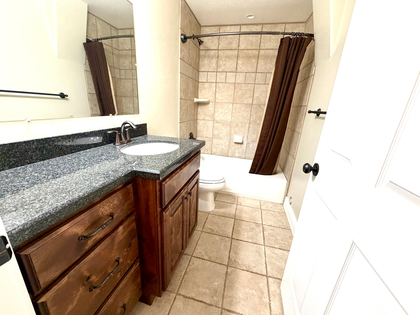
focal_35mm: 14
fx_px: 170
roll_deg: -3.8
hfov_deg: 102.1
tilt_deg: -16.4
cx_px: 210
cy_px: 158
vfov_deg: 85.7
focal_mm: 2.22
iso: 250
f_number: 2.2
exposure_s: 1/60
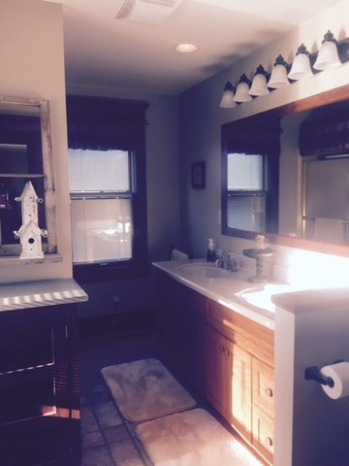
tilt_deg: -3.9
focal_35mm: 29
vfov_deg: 61.7
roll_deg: +1.5
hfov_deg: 48.2
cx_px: 174
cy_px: 233
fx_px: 390
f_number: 2.2
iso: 32
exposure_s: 1/40
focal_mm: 4.15
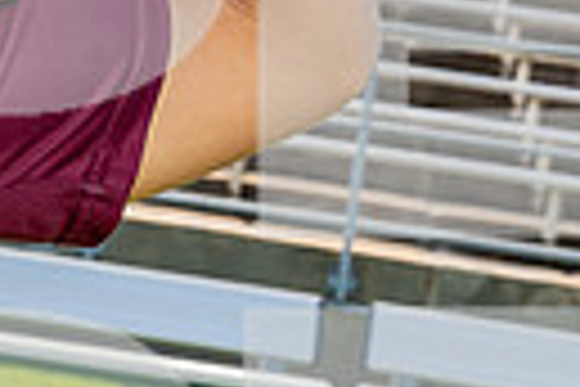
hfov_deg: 9.0
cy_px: 2
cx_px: -369
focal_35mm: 221
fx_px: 3560
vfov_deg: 6.2
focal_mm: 49
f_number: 11
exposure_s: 1/250
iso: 320
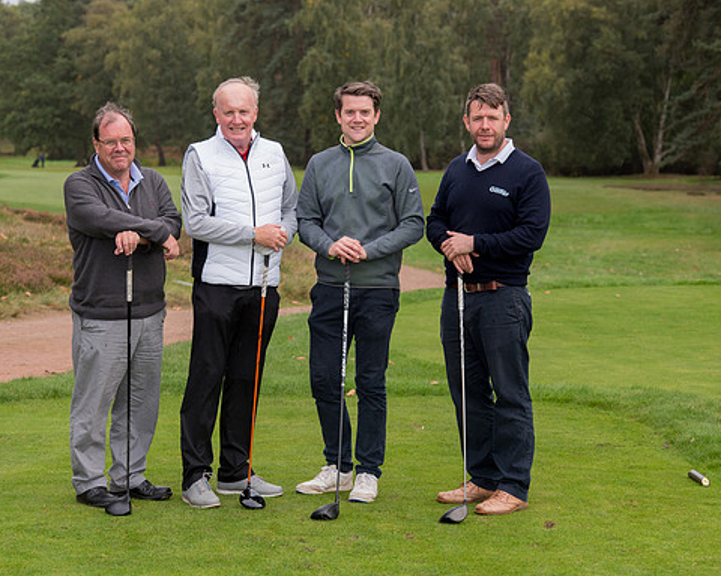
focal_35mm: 127
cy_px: 289
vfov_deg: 12.1
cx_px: 305
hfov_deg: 15.1
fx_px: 2710
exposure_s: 1/250
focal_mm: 112
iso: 640
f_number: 8
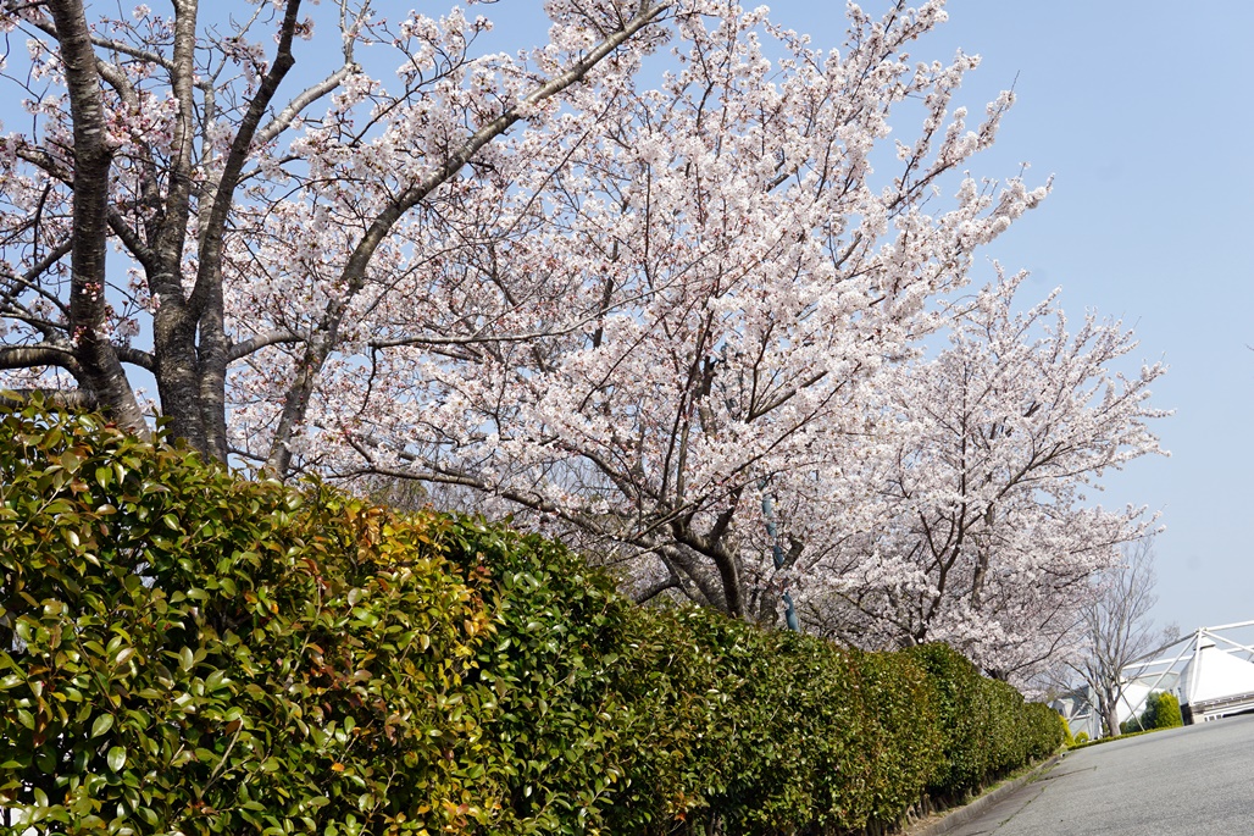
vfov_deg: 29.9
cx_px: 627
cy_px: 418
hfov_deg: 43.6
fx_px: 1567
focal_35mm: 45
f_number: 11
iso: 100
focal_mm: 30
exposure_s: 1/125
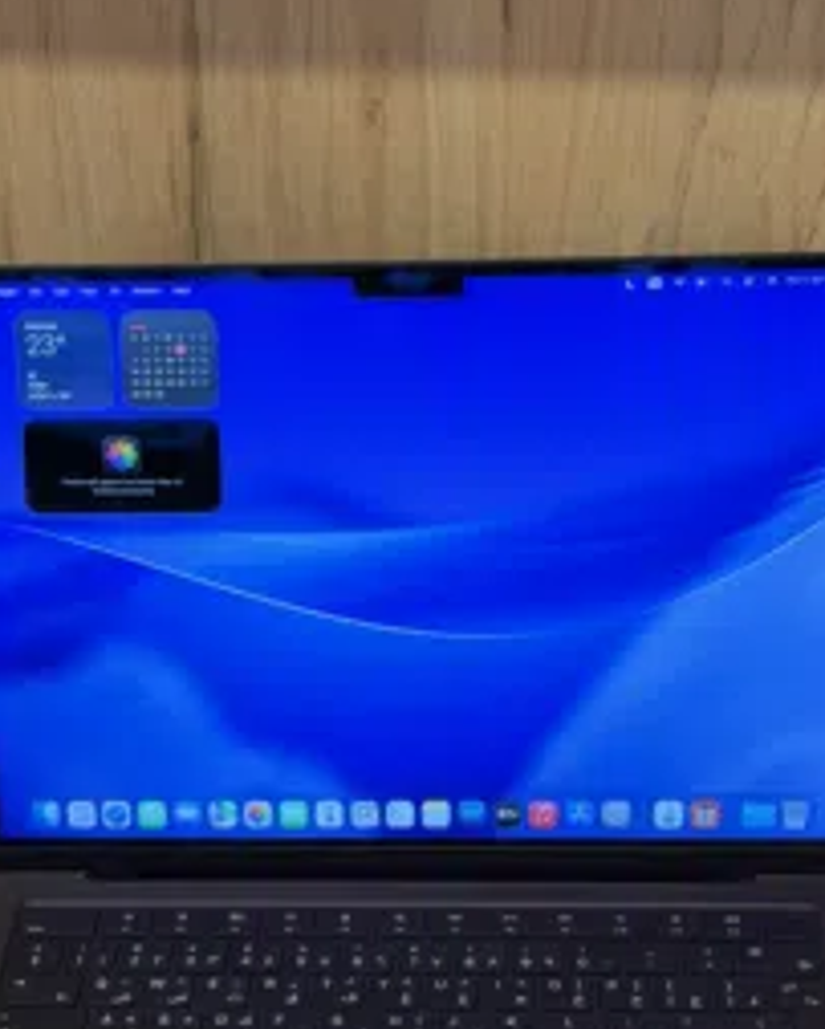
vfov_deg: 25.5
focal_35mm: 74
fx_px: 2254
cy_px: 732
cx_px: 374
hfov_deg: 20.7
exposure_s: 1/50
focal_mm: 6.76
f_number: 1.78
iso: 160
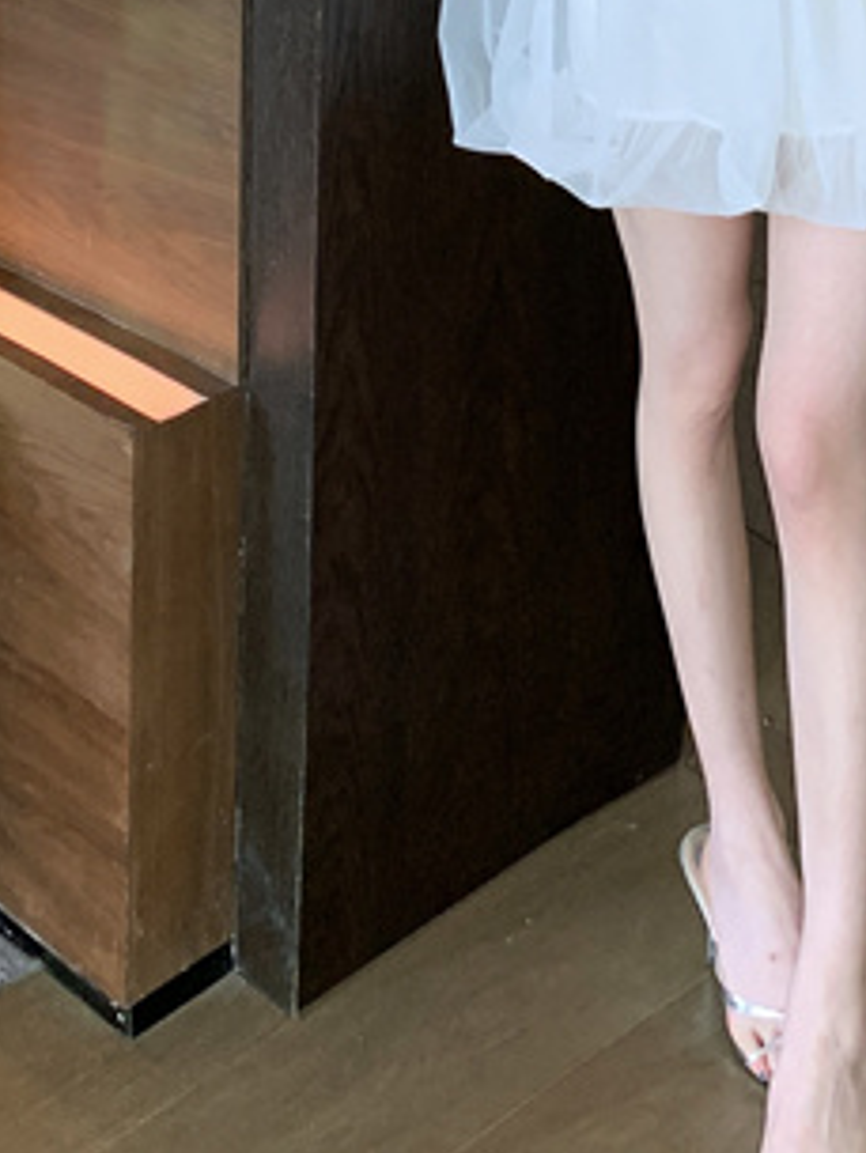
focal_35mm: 91
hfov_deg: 16.2
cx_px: 654
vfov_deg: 18.8
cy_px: -609
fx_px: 3033
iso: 100
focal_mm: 4.25
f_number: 1.8
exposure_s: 1/63
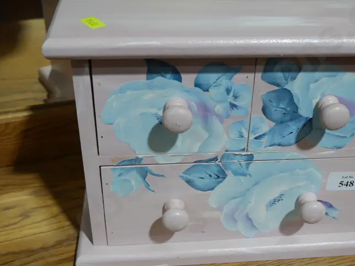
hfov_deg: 37.3
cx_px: 220
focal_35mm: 51
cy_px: 122
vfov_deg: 28.5
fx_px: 523
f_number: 4
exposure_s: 1/60
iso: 200
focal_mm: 16
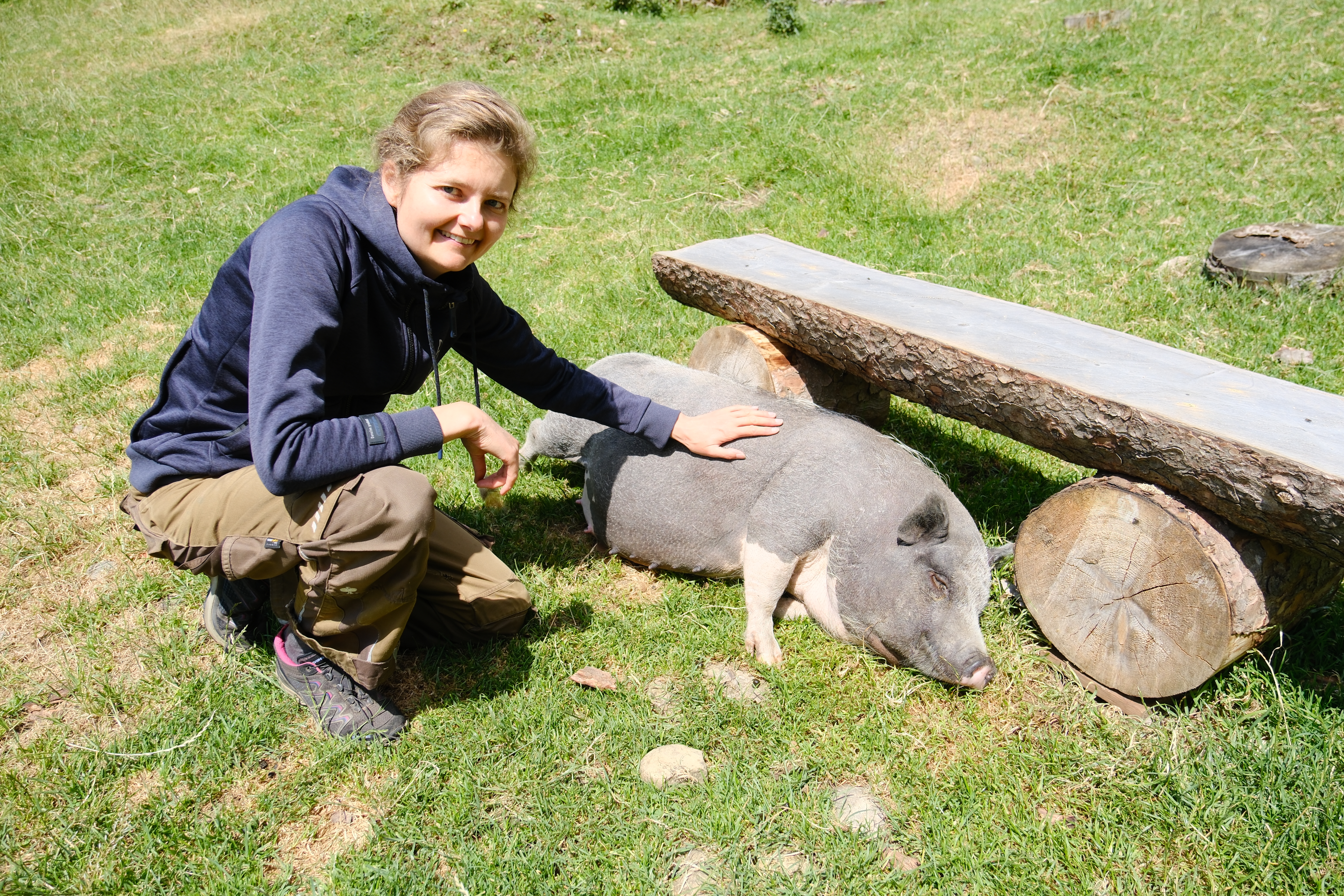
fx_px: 896
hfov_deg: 73.7
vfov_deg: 53.1
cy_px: 448
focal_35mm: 24
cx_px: 672
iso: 320
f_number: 4
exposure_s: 1/1100
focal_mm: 16
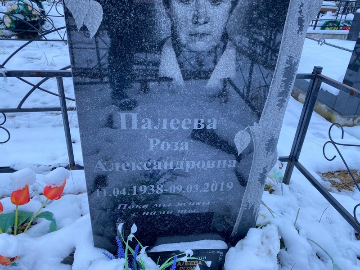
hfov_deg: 67.3
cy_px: 135
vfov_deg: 53.1
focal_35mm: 26
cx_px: 180
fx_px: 270
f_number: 1.8
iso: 40
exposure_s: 1/121
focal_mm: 4.25
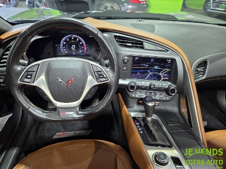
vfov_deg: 58.9
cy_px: 84
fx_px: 150
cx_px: 113
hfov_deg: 73.9
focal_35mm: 23
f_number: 1.7
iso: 100
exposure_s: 1/50
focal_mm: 6.25
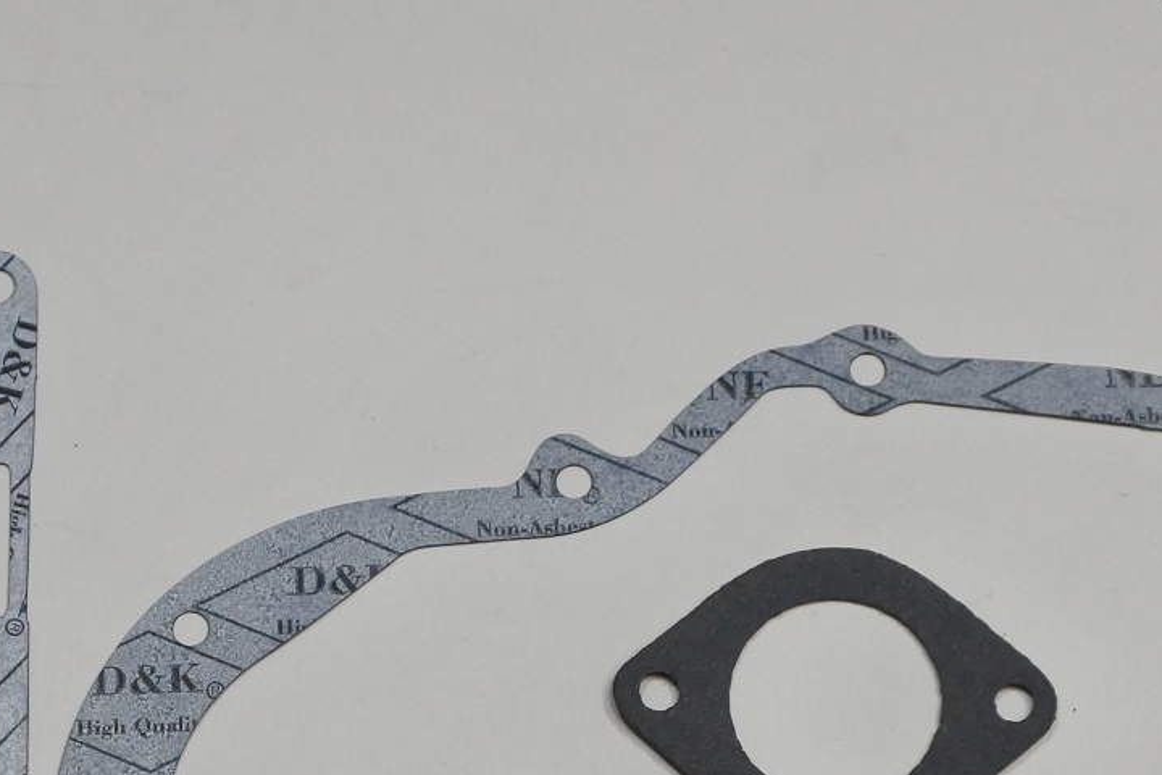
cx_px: 493
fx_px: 3195
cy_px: 776
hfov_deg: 20.6
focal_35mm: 99
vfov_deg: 13.6
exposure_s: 1/125
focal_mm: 16.1
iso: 500
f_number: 4.5
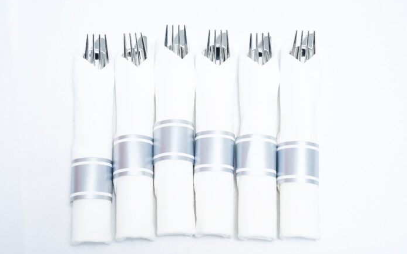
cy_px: 121
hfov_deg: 29.8
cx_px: 205
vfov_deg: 18.9
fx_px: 765
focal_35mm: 69
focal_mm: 67
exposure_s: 1/200
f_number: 9
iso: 3200
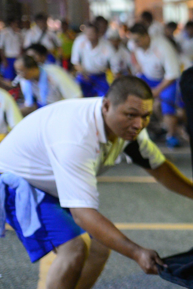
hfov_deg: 13.8
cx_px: 345
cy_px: 137
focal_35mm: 89
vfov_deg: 22.9
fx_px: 716
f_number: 1.4
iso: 3200
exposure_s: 1/400
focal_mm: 35
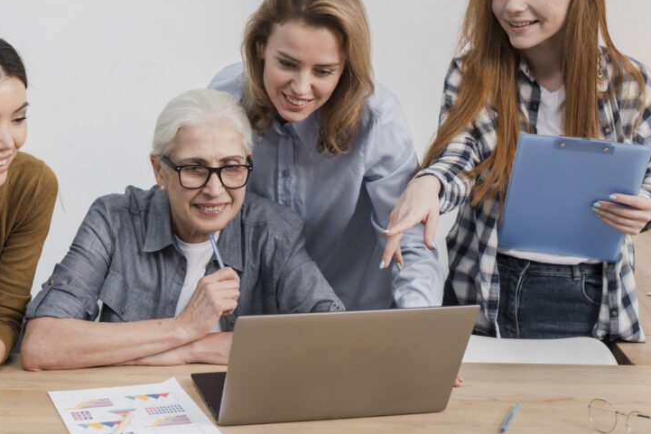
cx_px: 263
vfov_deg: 19.2
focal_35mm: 71
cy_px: 167
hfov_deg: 28.4
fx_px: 1284
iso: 320
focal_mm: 50
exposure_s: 1/100
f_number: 3.5
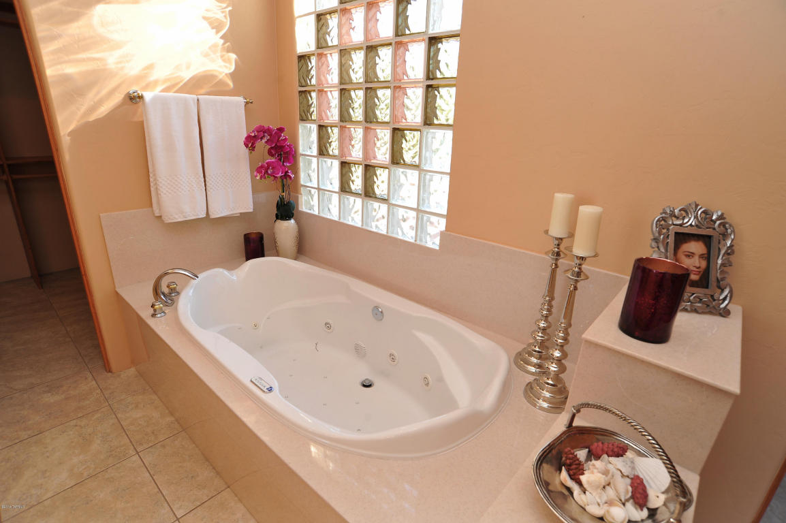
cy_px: 262
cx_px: 393
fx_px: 393
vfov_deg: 67.3
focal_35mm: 18
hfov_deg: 90.0
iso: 320
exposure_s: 1/40
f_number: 8
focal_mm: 18
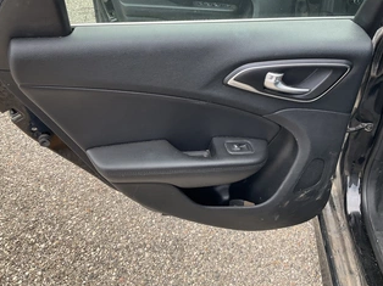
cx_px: 190
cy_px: 107
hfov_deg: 50.2
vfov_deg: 38.4
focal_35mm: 37
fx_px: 409
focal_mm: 3
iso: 20
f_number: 1.8
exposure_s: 1/144
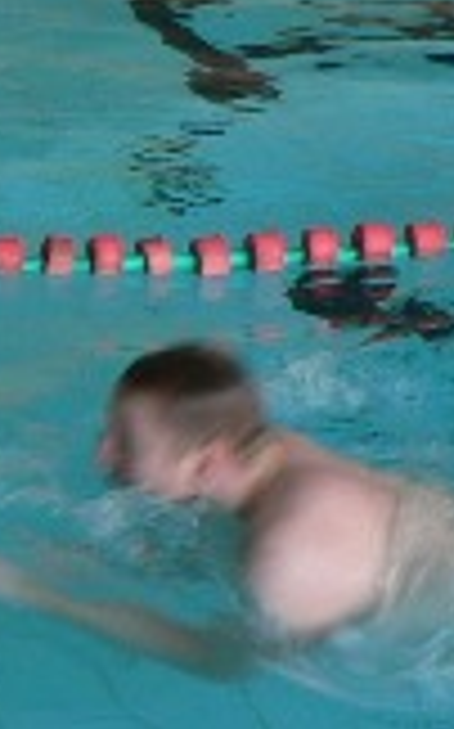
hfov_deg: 8.1
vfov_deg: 13.9
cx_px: -575
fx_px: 2995
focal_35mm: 151
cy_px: 423
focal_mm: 6
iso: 100
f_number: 2.8
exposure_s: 1/30
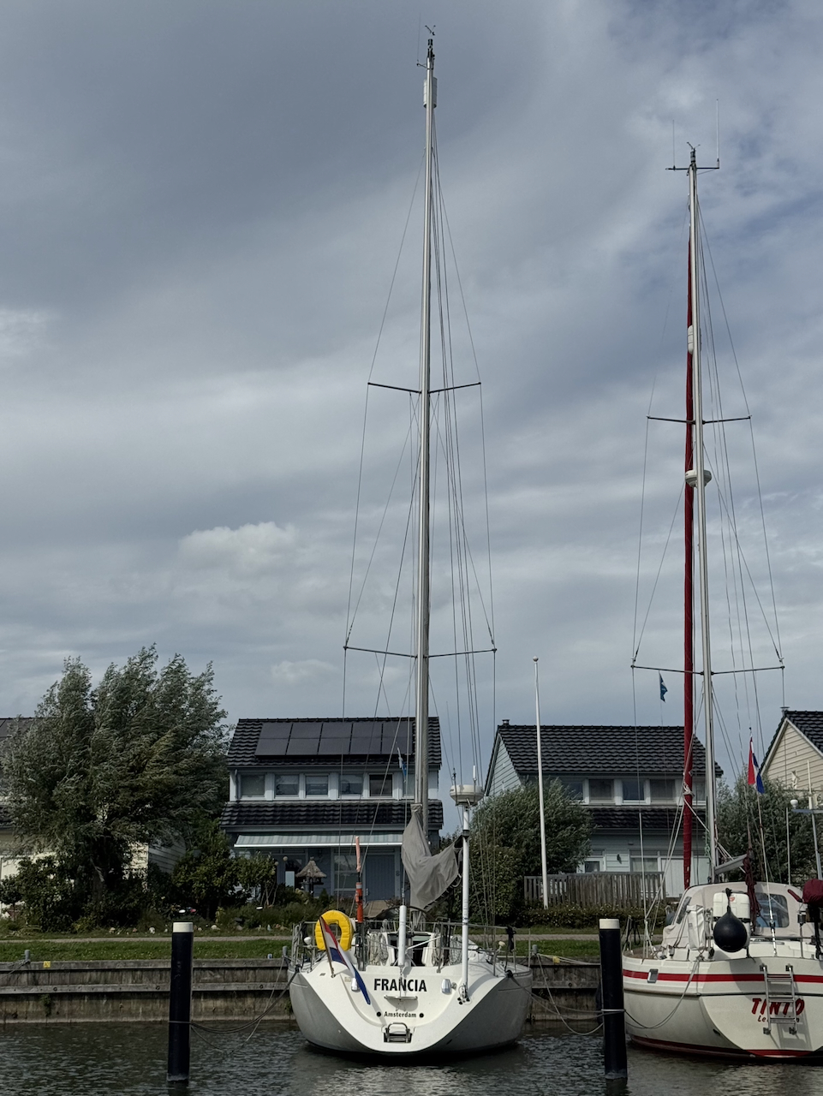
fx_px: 1584
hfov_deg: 29.1
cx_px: 412
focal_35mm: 50
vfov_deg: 38.2
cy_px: 548
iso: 80
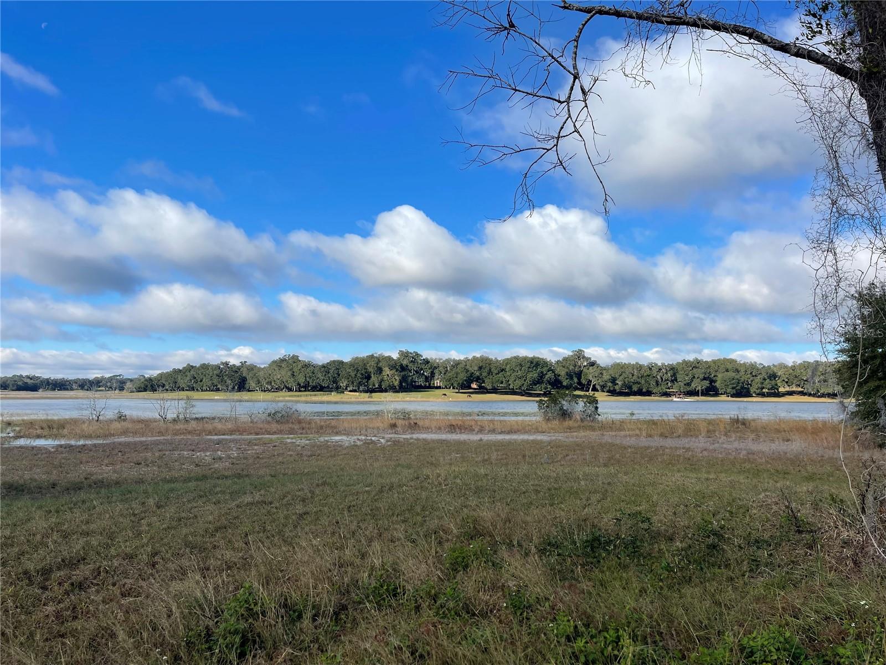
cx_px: 443
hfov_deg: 69.4
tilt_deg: +4.8
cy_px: 332
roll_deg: -1.8
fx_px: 640
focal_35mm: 25
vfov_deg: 54.9
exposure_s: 1/3922
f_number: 1.6
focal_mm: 5.1
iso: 32
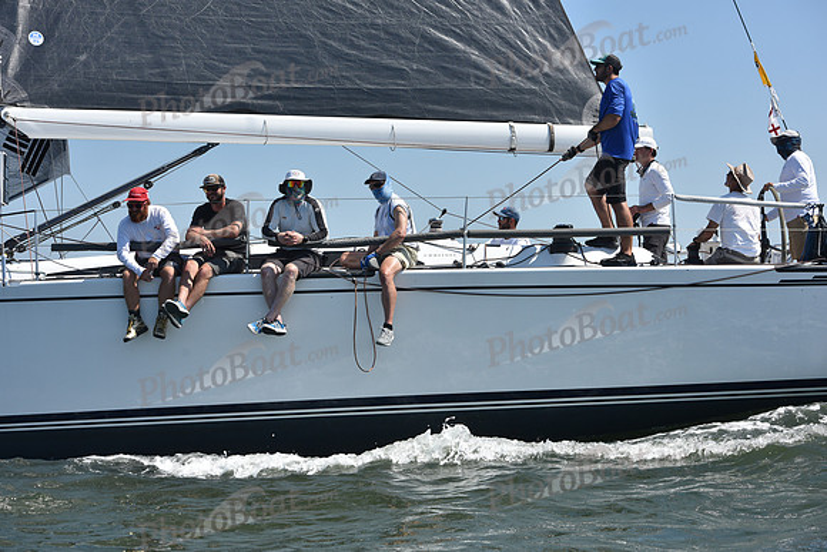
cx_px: 414
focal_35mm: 70
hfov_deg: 28.8
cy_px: 276
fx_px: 1608
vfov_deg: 19.5
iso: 250
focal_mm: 70
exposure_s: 1/1250
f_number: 8
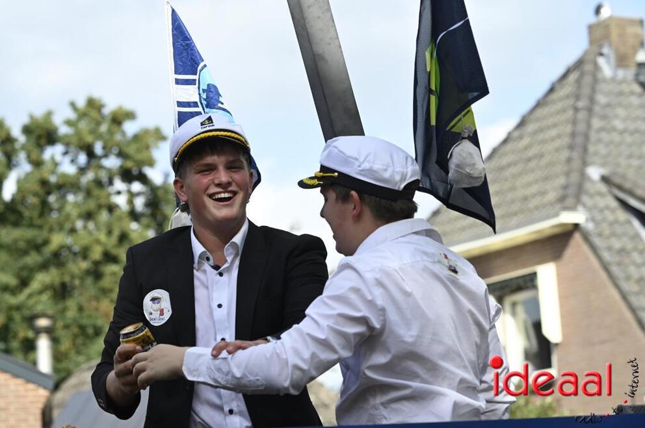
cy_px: 214
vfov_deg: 10.5
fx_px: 2326
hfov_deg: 15.8
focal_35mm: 130
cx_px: 322
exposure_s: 1/800
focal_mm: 130
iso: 320
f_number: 7.1
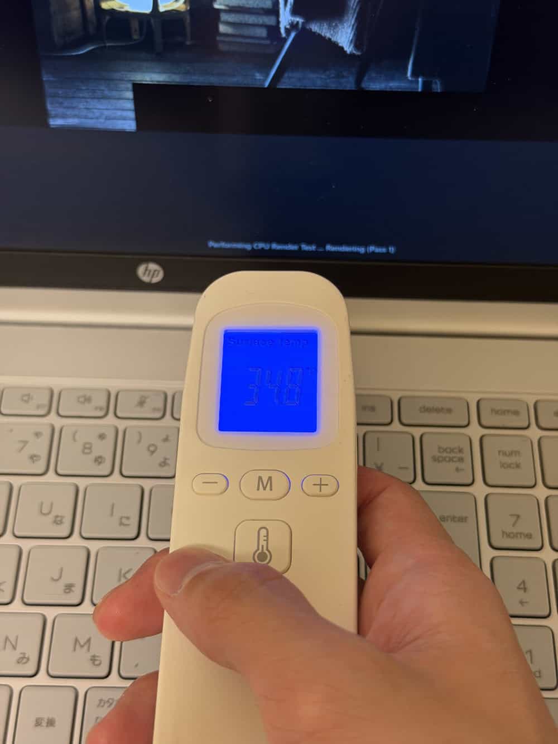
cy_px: 372
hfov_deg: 30.3
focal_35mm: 48
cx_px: 279
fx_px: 1031
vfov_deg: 39.7
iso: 200
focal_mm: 6.8
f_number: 1.8
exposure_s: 1/40
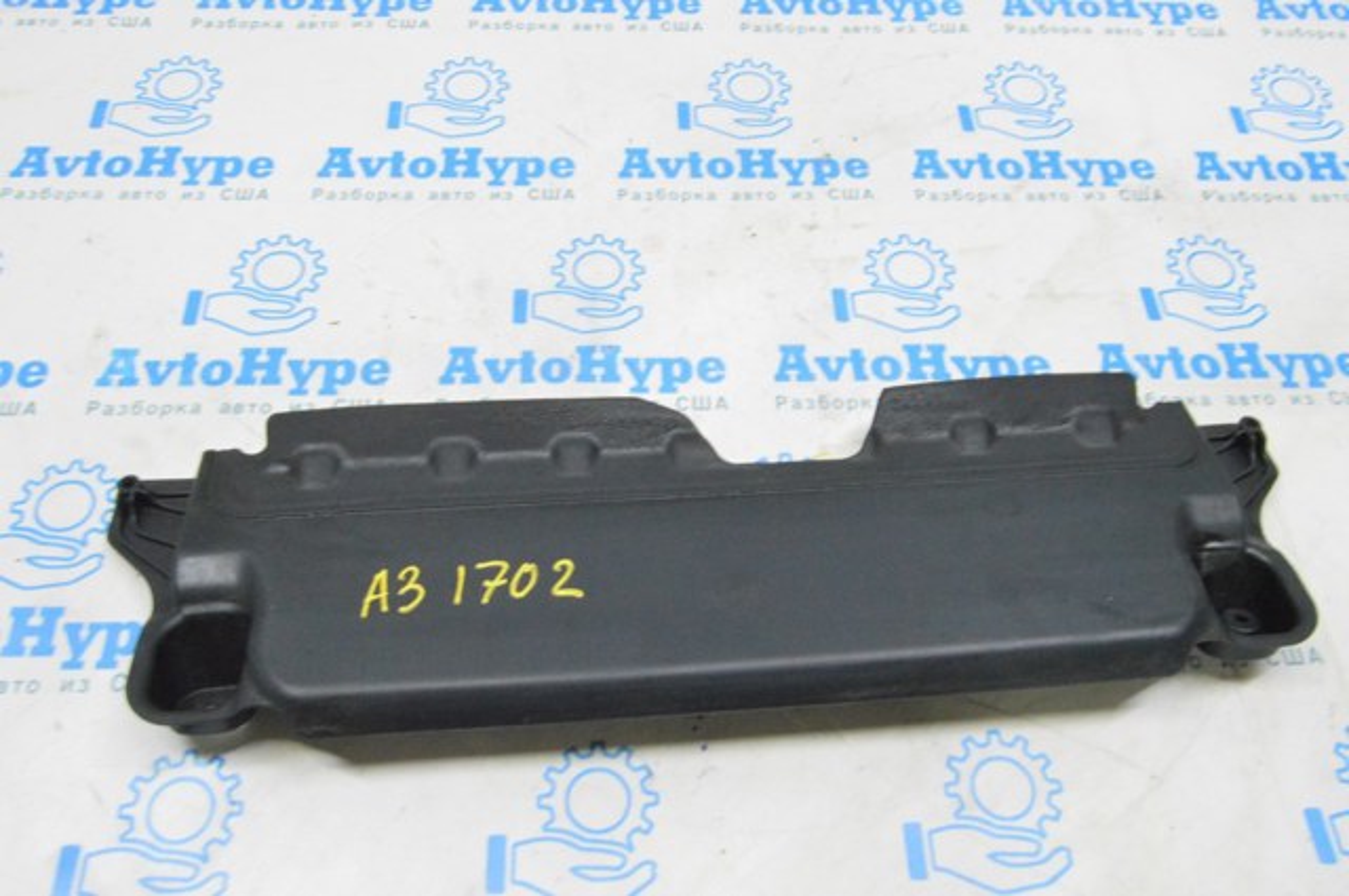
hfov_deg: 62.0
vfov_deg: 43.5
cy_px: 448
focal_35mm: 30
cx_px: 674
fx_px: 1123
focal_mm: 20
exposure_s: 1/15
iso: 6400
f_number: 20
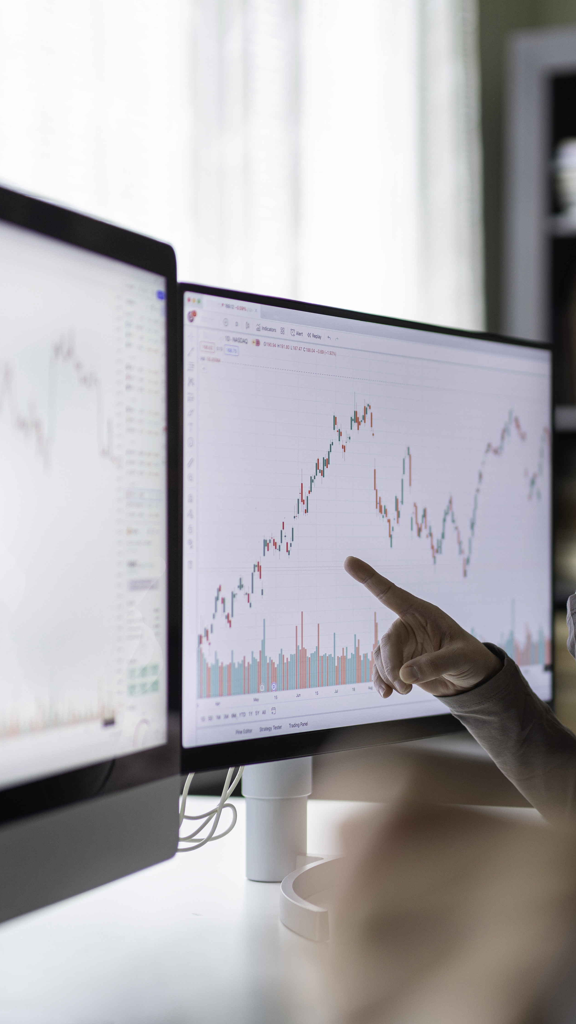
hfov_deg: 14.7
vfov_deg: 25.9
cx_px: 449
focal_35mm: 82
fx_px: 2226
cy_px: 508
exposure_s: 1/160
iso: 250
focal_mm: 50
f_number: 1.4
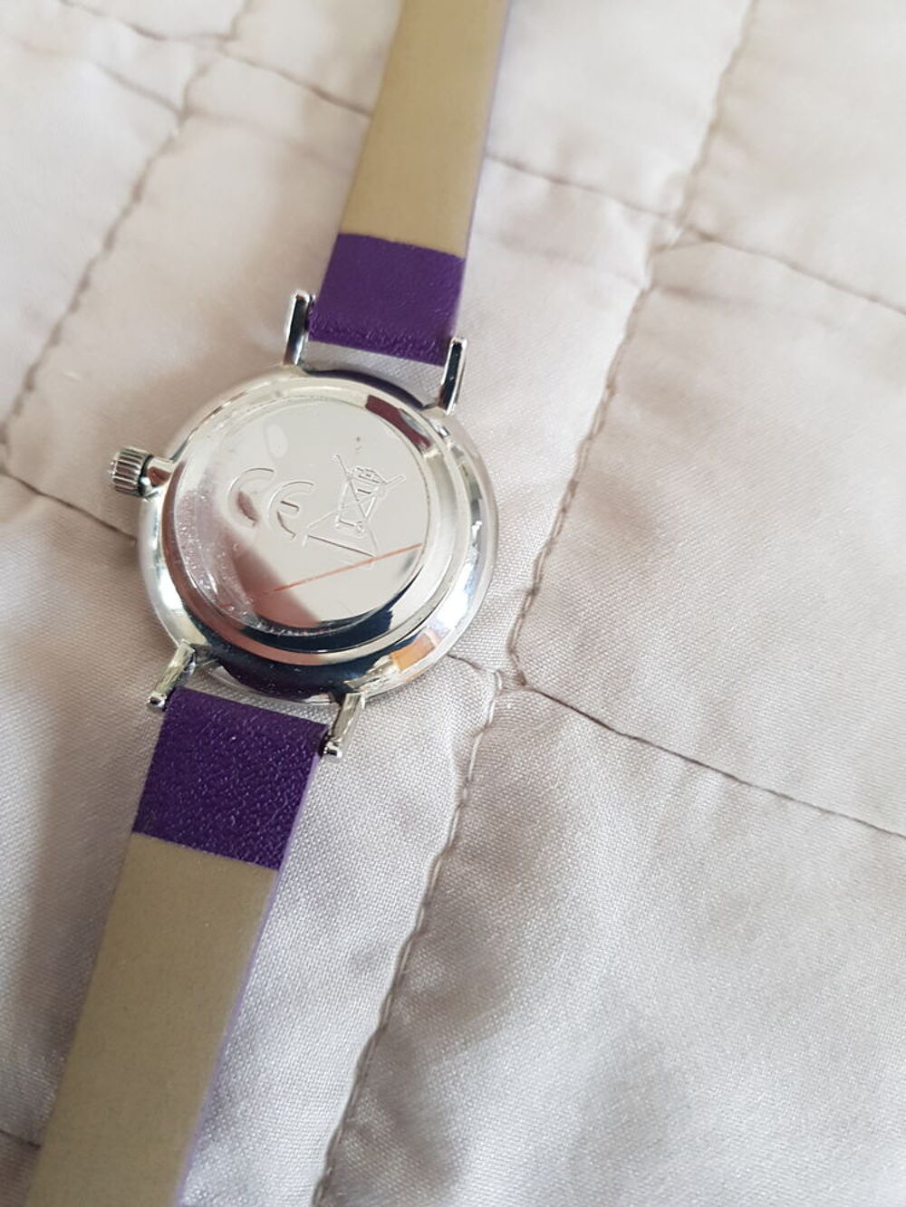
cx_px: 453
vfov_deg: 67.3
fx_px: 907
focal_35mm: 26
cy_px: 604
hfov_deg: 53.1
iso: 200
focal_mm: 4.2
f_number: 1.7
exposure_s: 1/33
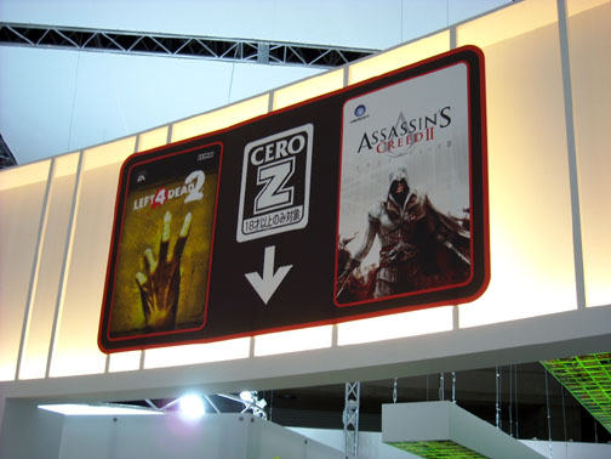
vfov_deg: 29.7
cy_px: 230
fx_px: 865
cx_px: 306
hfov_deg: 38.9
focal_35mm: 49
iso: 64
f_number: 3.2
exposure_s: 1/15
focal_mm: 7.92
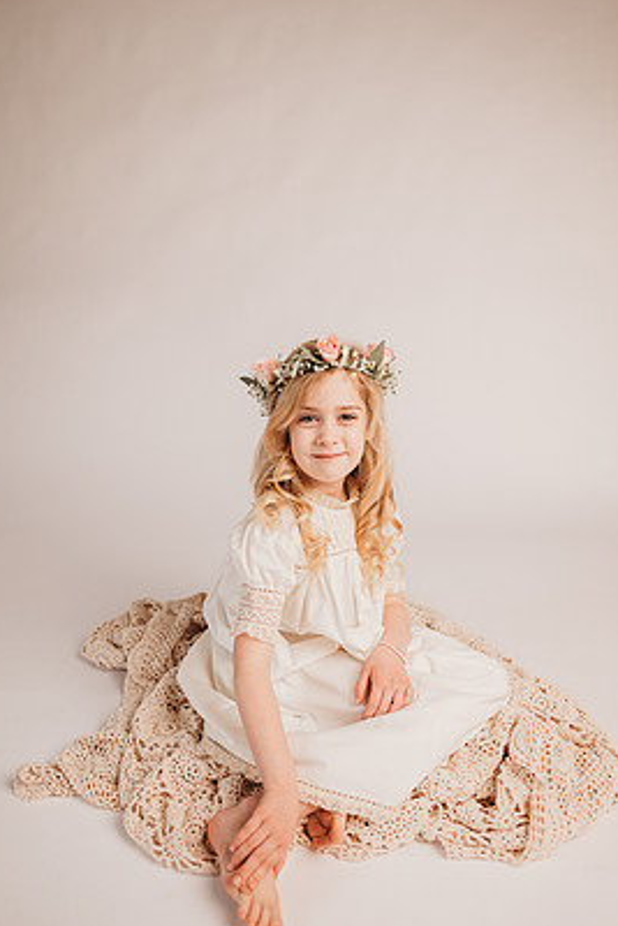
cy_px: 419
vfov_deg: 67.2
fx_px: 695
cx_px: 315
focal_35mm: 27
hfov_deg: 48.0
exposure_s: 1/160
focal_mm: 24
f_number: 2.5
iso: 100
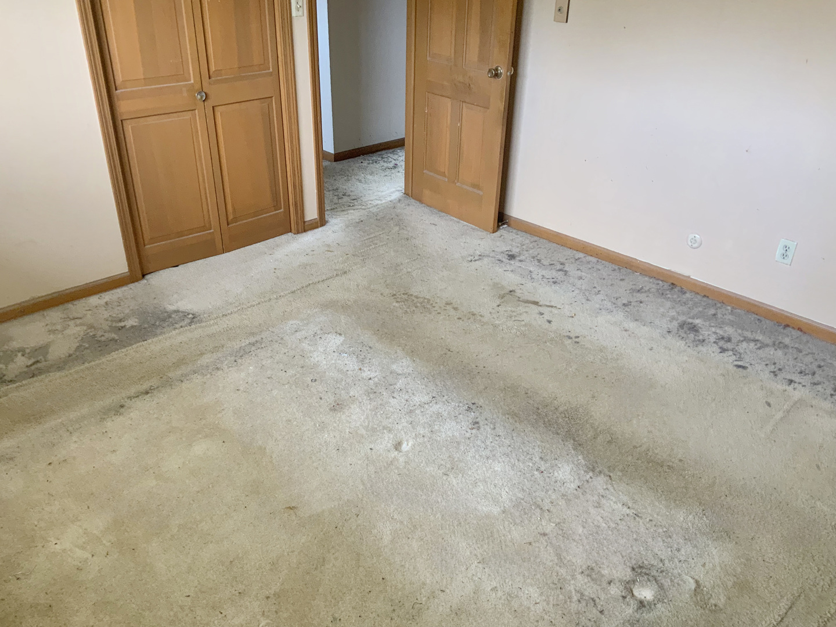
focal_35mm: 29
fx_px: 700
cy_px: 314
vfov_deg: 48.2
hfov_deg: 61.7
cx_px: 418
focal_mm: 3
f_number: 1.8
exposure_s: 1/60
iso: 100
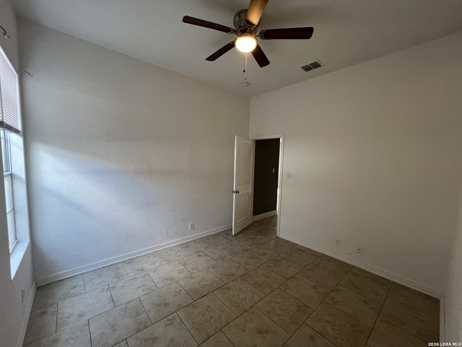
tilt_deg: -4.0
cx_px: 231
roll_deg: -1.5
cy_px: 174
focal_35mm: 13
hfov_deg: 106.2
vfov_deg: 89.9
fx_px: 174
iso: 160
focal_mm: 1.57
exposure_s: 1/60
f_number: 1.8
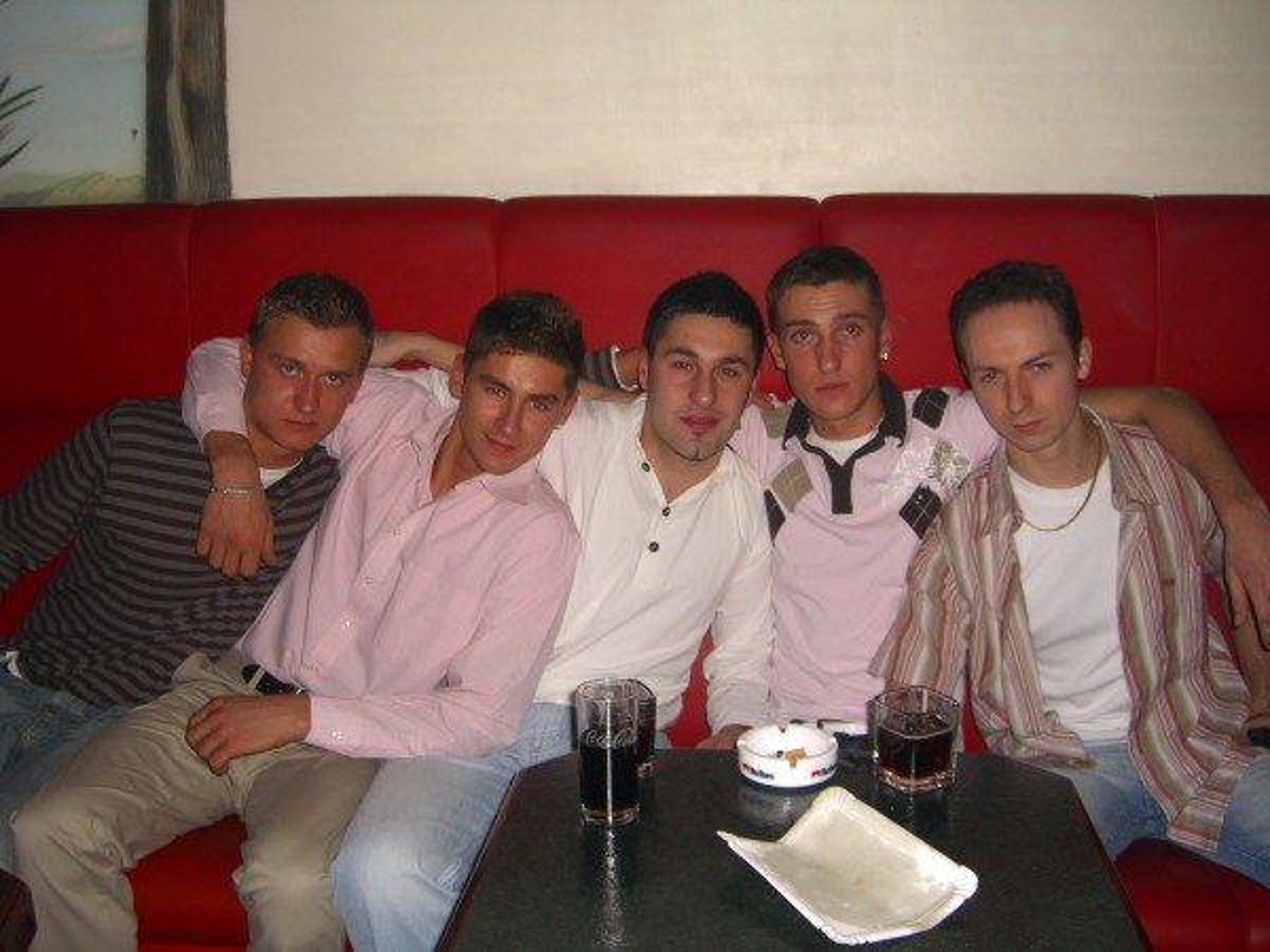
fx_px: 1394
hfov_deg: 49.0
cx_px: 635
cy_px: 476
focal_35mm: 38
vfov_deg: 37.7
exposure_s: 1/60
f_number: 2.8
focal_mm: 7.9
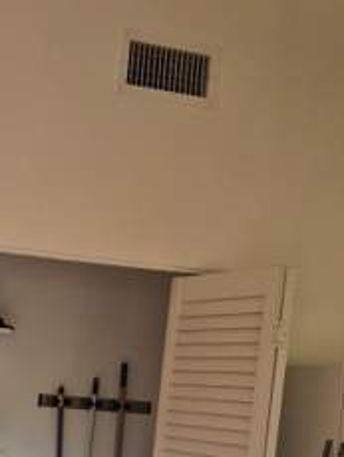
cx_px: -48
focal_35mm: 64
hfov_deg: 21.6
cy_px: 473
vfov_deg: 28.1
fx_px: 846
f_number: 1.8
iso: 320
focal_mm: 5.4
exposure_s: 1/120
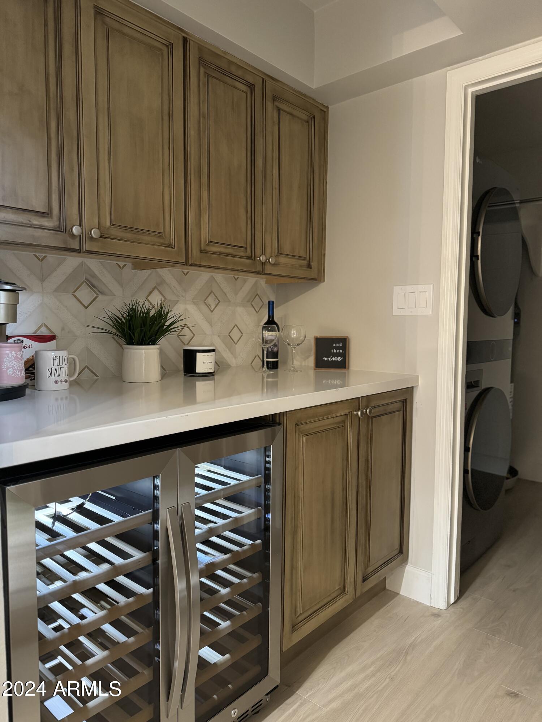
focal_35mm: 24
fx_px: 501
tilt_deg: -4.6
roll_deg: +0.0
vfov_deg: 71.6
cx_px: 271
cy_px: 361
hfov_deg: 56.8
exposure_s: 1/40
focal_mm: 6.86
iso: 640
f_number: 1.78
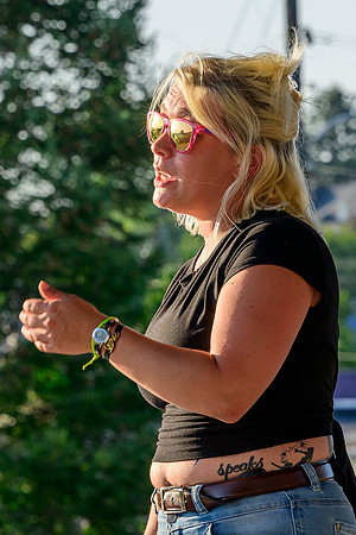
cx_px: 194
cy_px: 303
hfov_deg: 3.7
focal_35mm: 369
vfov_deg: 5.6
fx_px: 5469
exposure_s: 1/250
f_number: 7.1
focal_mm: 120
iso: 125
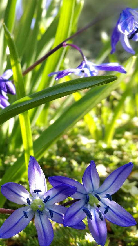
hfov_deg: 20.9
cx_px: -21
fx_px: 352
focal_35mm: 54
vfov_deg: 38.5
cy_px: 127
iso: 50
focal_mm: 4.5
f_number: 4
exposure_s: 1/127
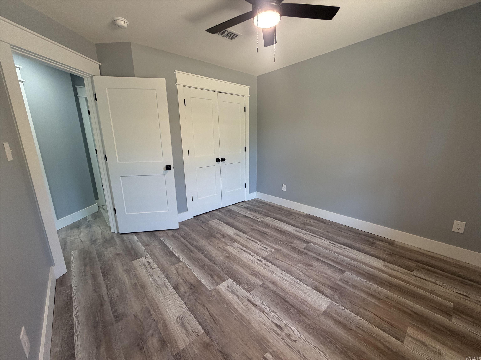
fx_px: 195
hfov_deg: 102.1
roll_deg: +1.2
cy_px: 180
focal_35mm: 14
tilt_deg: -12.7
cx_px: 240
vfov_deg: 85.7
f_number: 2.2
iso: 250
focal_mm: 2.22
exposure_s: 1/120
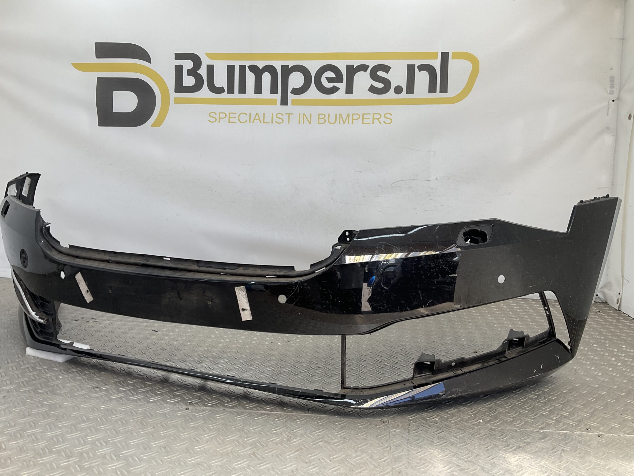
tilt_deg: -9.0
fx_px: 531
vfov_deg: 48.2
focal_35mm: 29
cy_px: 238
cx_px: 317
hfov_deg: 61.7
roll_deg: -2.4
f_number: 1.8
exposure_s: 1/198
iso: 16
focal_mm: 3
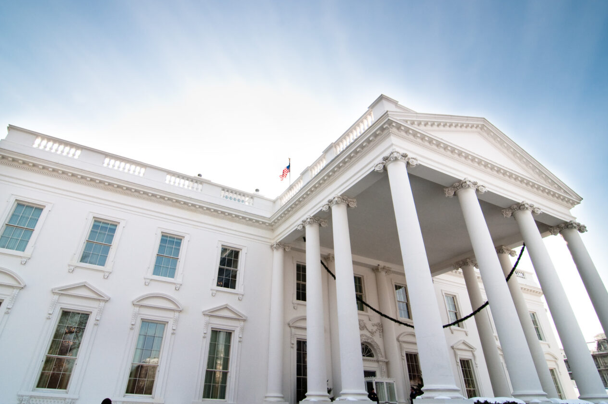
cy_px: 173
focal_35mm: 20
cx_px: 277
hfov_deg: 85.0
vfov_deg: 62.6
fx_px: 330
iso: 400
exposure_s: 1/250
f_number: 10
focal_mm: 11
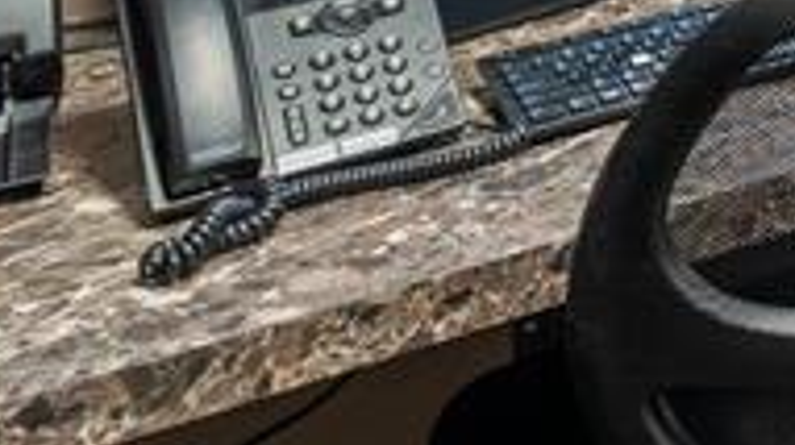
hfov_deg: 16.6
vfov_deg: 11.0
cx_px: 1673
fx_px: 1895
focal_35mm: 90
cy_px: -661
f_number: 8
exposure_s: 1.3
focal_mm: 16
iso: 400
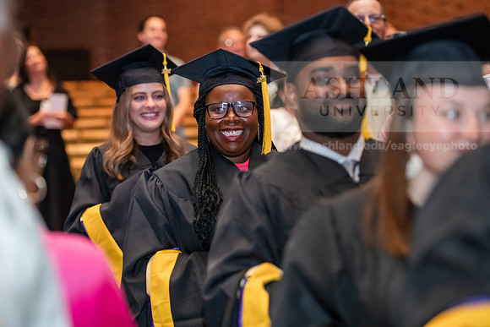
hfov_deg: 17.1
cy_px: 164
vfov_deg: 11.4
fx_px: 1634
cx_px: 245
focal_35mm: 120
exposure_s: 1/200
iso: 3200
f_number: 3.2
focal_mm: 120
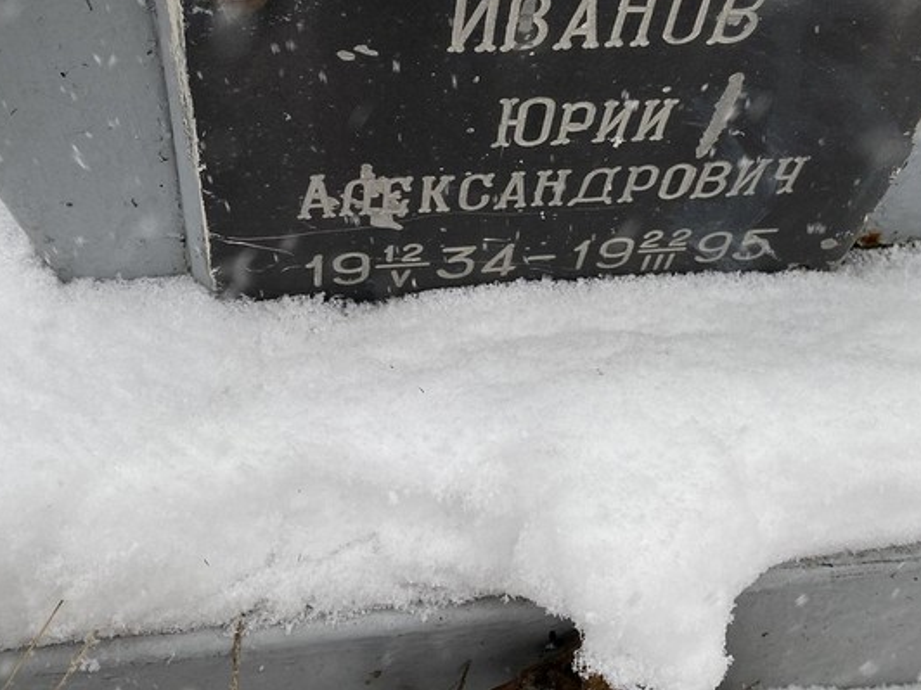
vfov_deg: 28.8
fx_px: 1330
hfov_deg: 38.1
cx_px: 530
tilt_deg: -55.3
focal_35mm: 50
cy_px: 194
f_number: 1.8
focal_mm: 4.25
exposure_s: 1/326
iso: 32
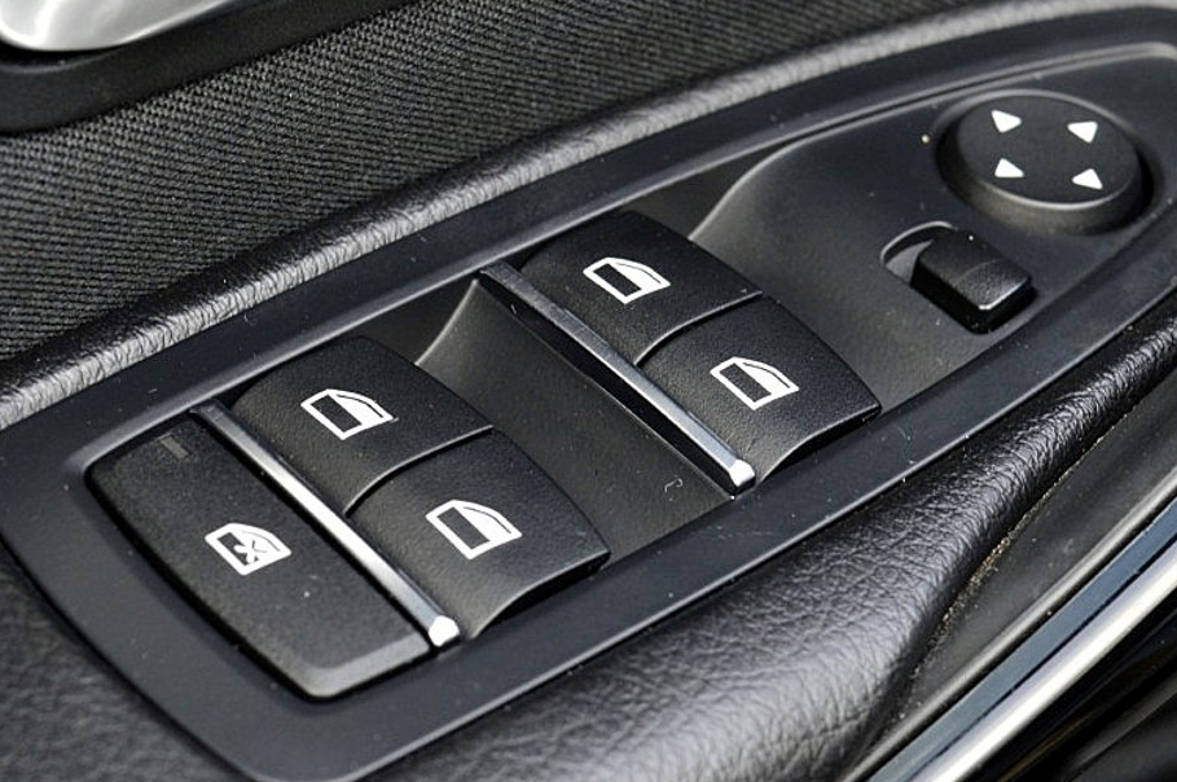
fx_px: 3168
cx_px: 601
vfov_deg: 14.1
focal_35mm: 97
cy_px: 286
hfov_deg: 21.0
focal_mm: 42
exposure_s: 1/60
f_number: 8
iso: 800
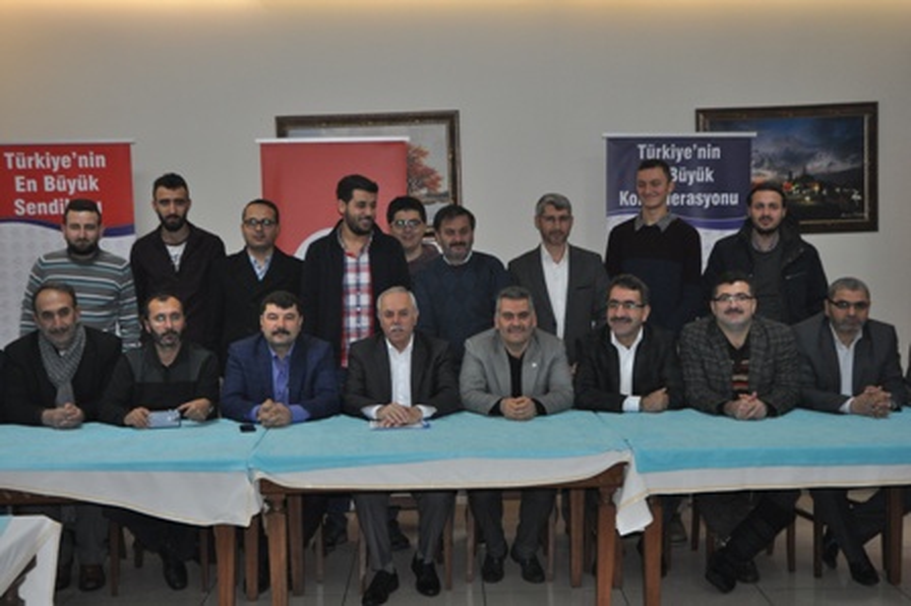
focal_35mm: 46
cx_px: 456
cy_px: 303
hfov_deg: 42.4
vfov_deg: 28.9
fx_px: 1176
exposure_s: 1/60
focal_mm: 31
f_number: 4
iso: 800
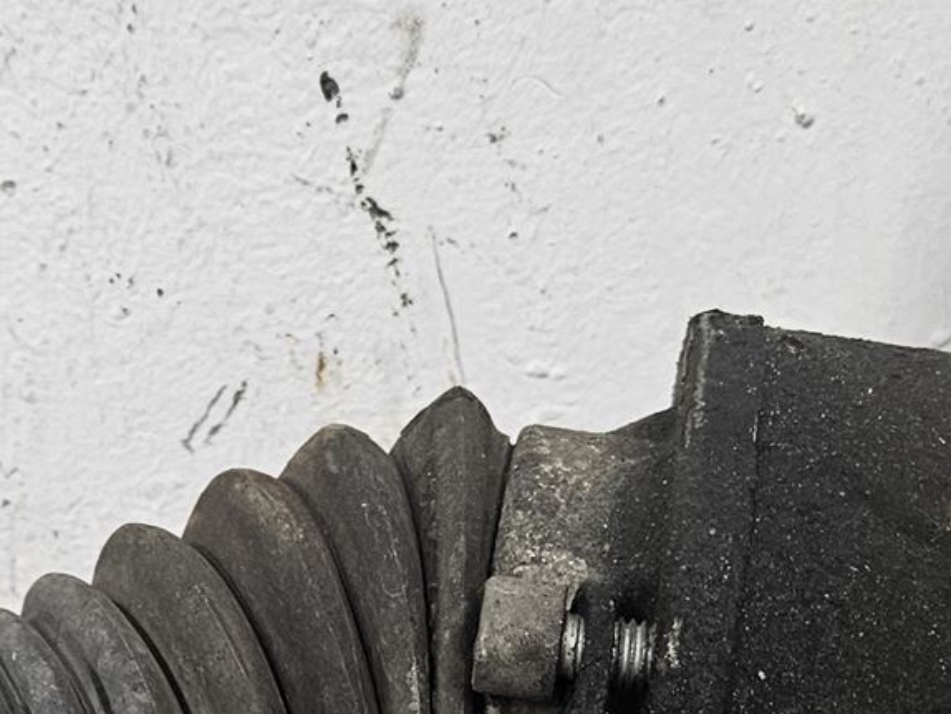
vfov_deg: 17.7
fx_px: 2254
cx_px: 411
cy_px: 649
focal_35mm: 82
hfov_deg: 23.8
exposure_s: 1/100
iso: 320
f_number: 1.8
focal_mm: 5.4
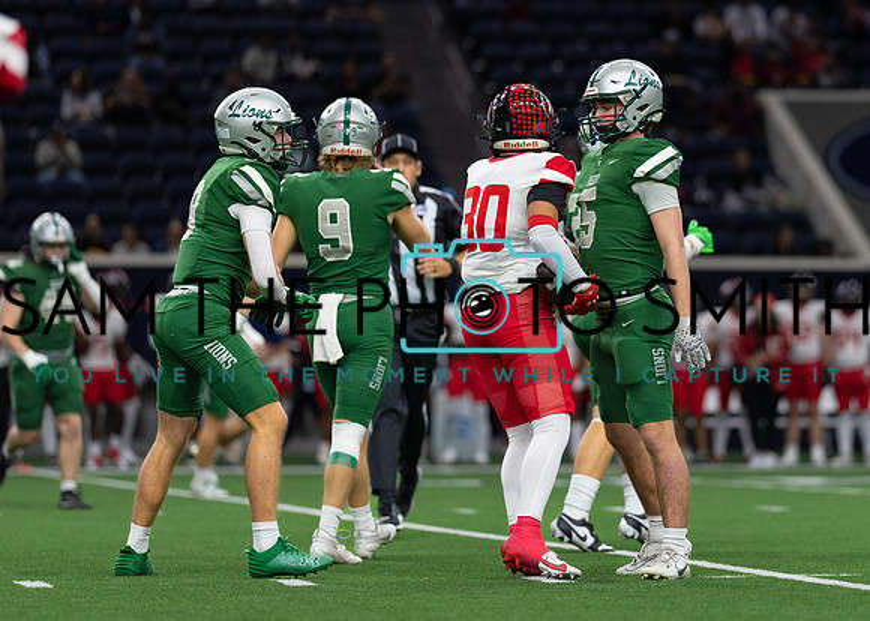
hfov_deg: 8.6
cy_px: 225
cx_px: 638
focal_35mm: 234
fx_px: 5772
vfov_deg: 6.2
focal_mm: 135
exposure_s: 1/1250
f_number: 1.8
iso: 1000
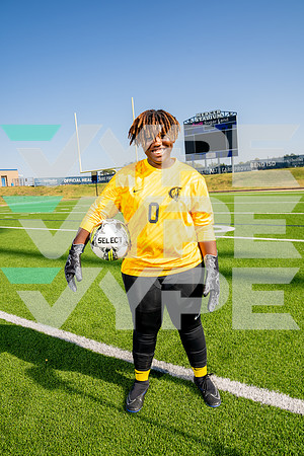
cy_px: 228
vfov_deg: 73.7
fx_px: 304
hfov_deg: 53.1
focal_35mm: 24
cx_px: 152
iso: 50
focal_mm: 24
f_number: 7.1
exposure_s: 1/125
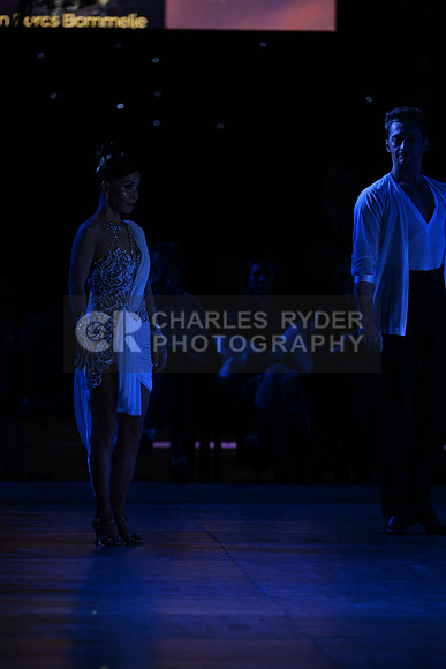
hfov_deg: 4.6
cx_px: 223
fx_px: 5571
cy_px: 334
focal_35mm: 300
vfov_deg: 6.9
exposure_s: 1/320
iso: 3200
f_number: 5.3
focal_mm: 300
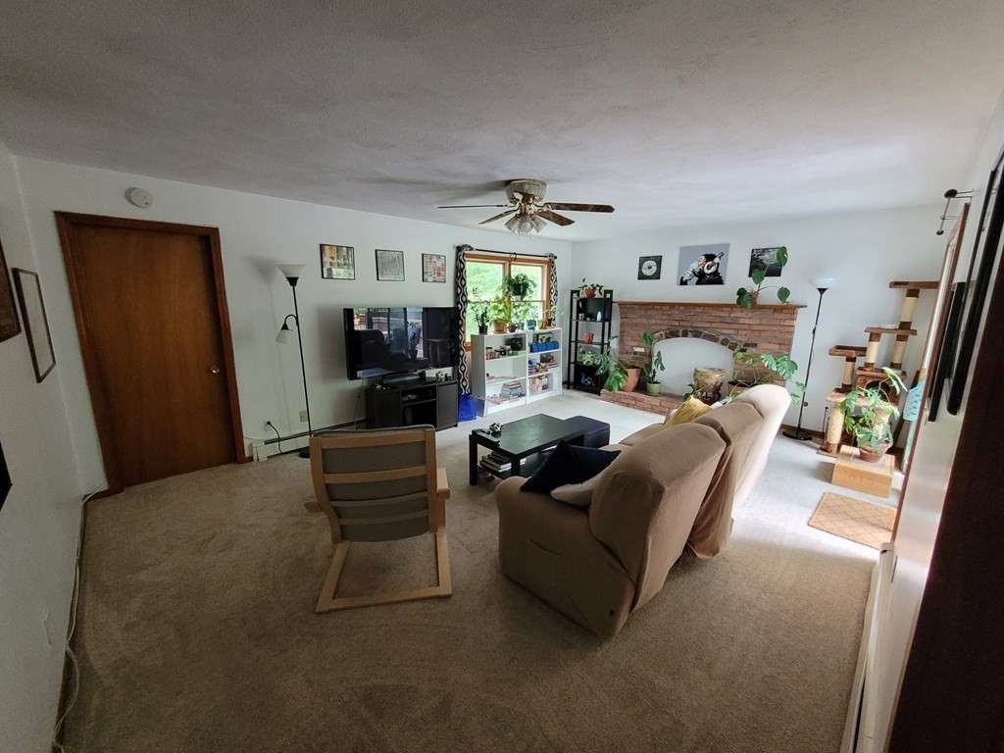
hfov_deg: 106.2
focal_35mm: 13
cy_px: 376
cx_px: 502
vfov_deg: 89.9
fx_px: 377
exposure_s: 1/30
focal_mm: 1.74
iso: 320
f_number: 2.2
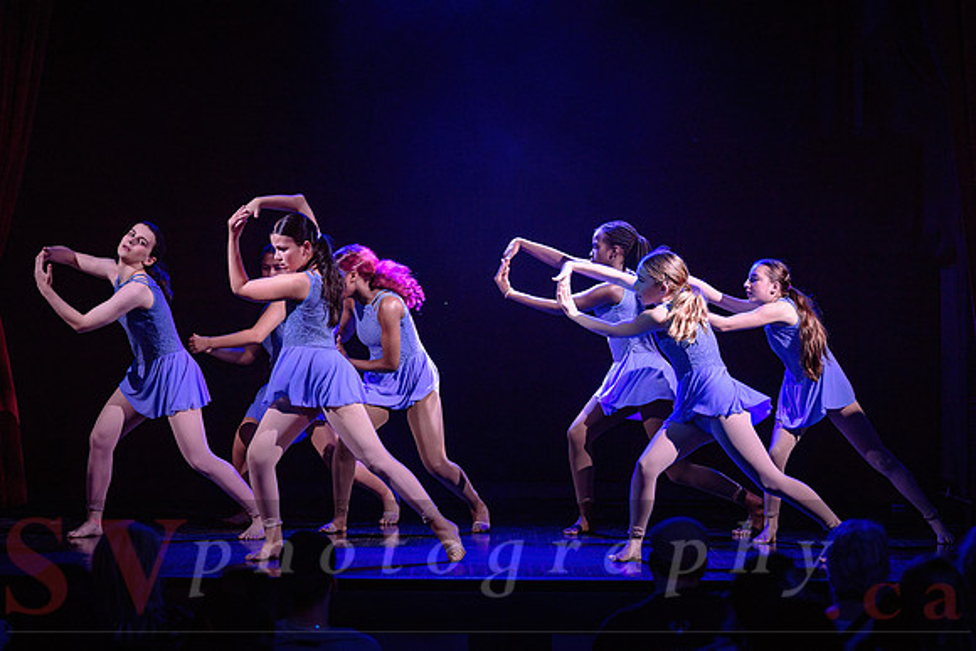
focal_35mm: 126
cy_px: 248
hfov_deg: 16.2
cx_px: 529
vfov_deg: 10.9
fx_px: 3420
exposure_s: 1/200
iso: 1600
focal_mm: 102
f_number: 2.8
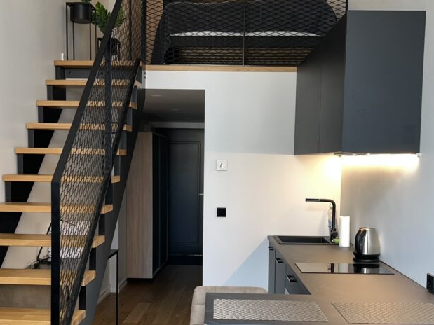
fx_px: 539
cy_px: 214
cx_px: 204
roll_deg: -0.8
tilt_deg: -4.3
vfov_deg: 33.3
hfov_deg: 43.8
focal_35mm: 43
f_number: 1.5
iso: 40
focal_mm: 5.7
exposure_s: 1/33
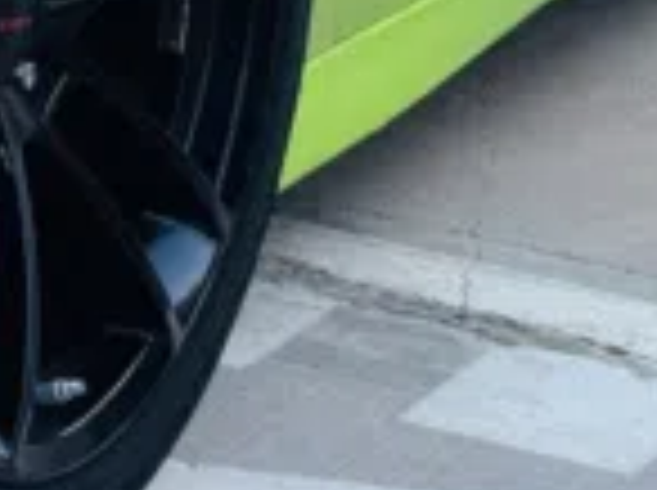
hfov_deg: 8.8
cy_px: -265
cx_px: -706
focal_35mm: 211
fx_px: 3998
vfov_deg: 6.9
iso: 64
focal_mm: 6.76
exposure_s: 1/1059
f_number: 1.78
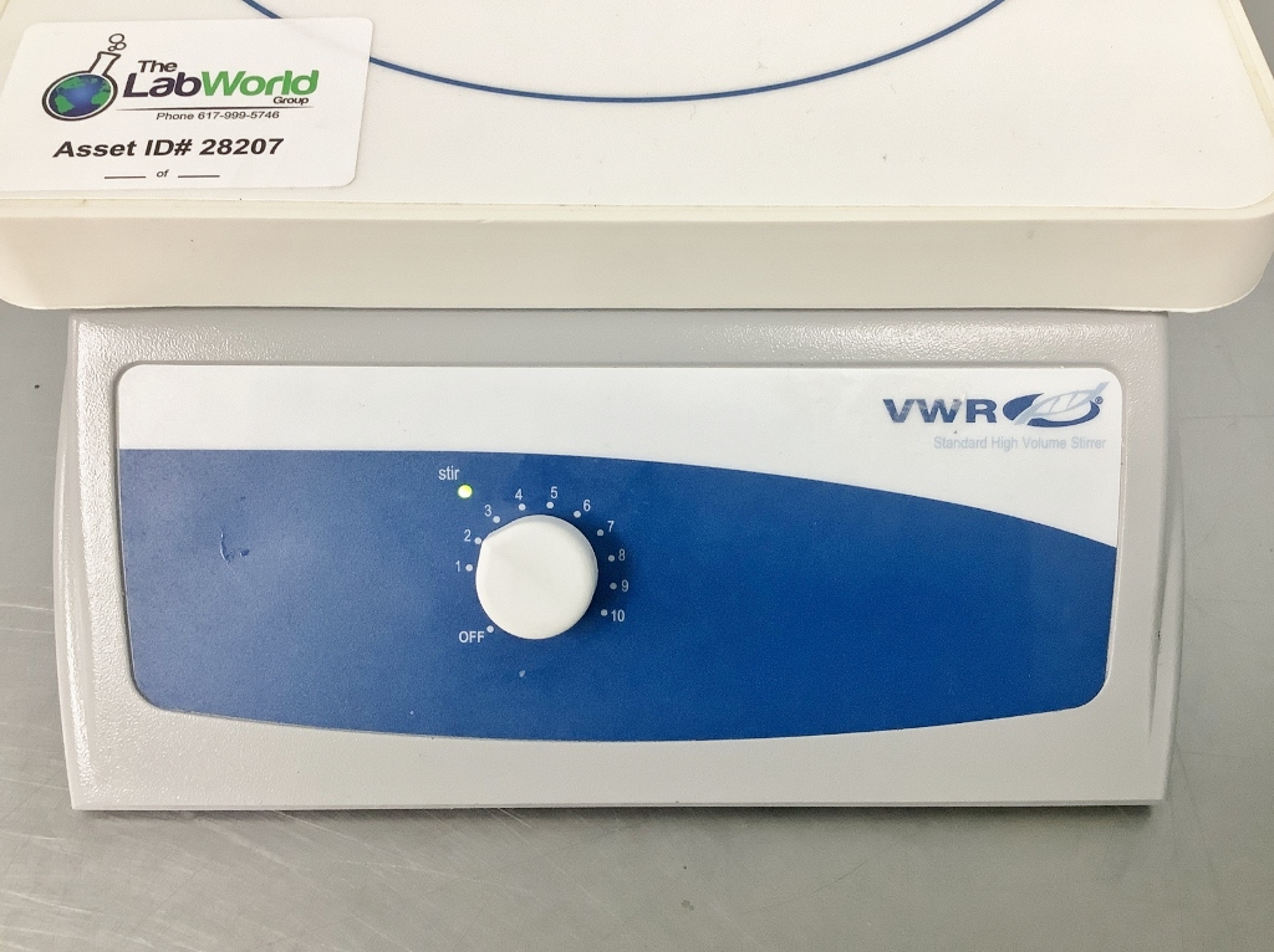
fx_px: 1140
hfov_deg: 58.4
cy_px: 476
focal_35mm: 31
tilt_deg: -59.3
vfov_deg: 45.4
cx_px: 637
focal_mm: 3.3
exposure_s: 1/60
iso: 200
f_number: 2.4
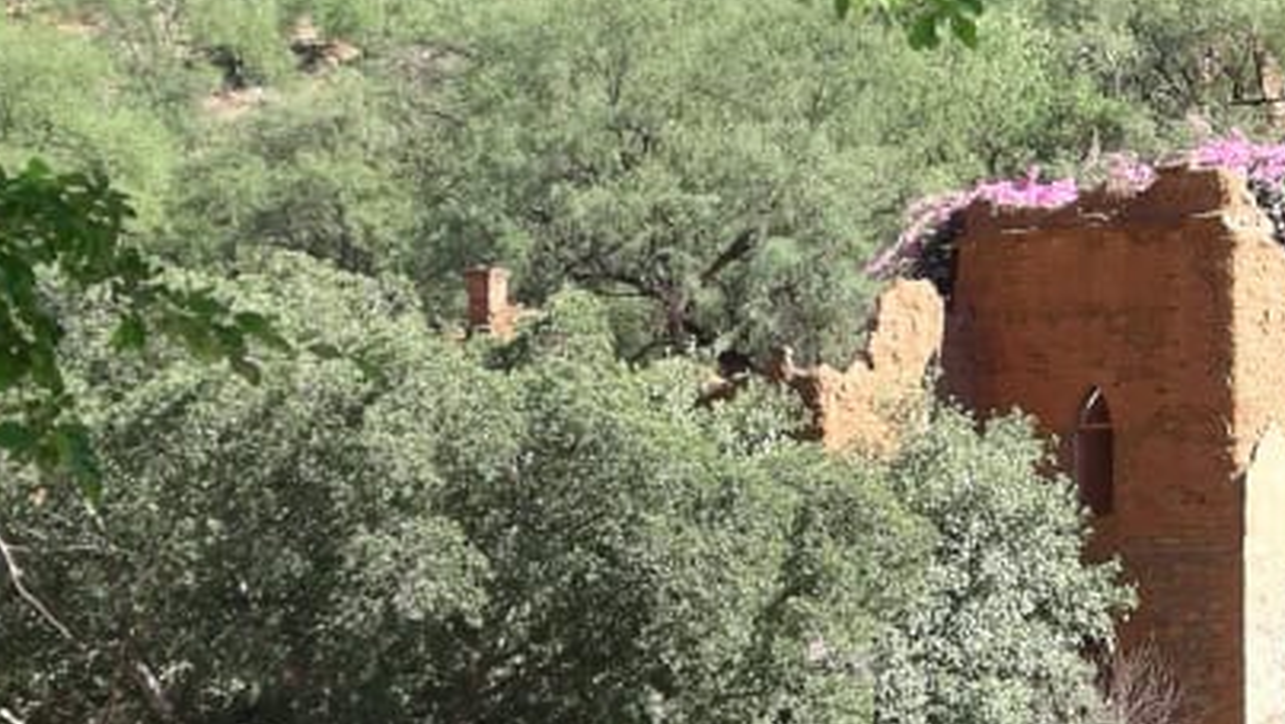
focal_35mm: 193
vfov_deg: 6.3
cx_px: 953
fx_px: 6578
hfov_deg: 11.1
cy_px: 686
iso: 64
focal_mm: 17.4
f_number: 3.6
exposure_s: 1/250
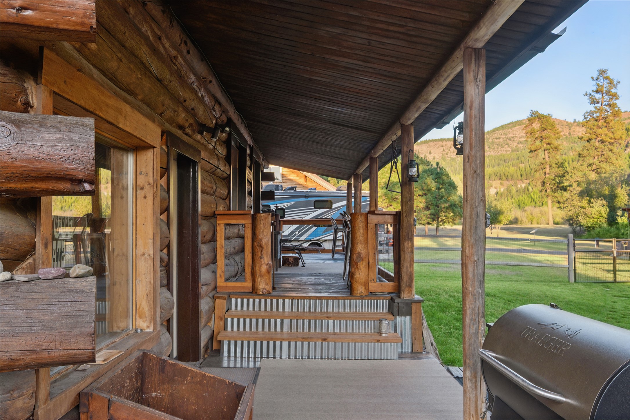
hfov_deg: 63.7
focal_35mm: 29
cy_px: 210
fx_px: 507
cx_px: 315
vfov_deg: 45.0
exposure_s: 1/50
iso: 200
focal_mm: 19.1
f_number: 8
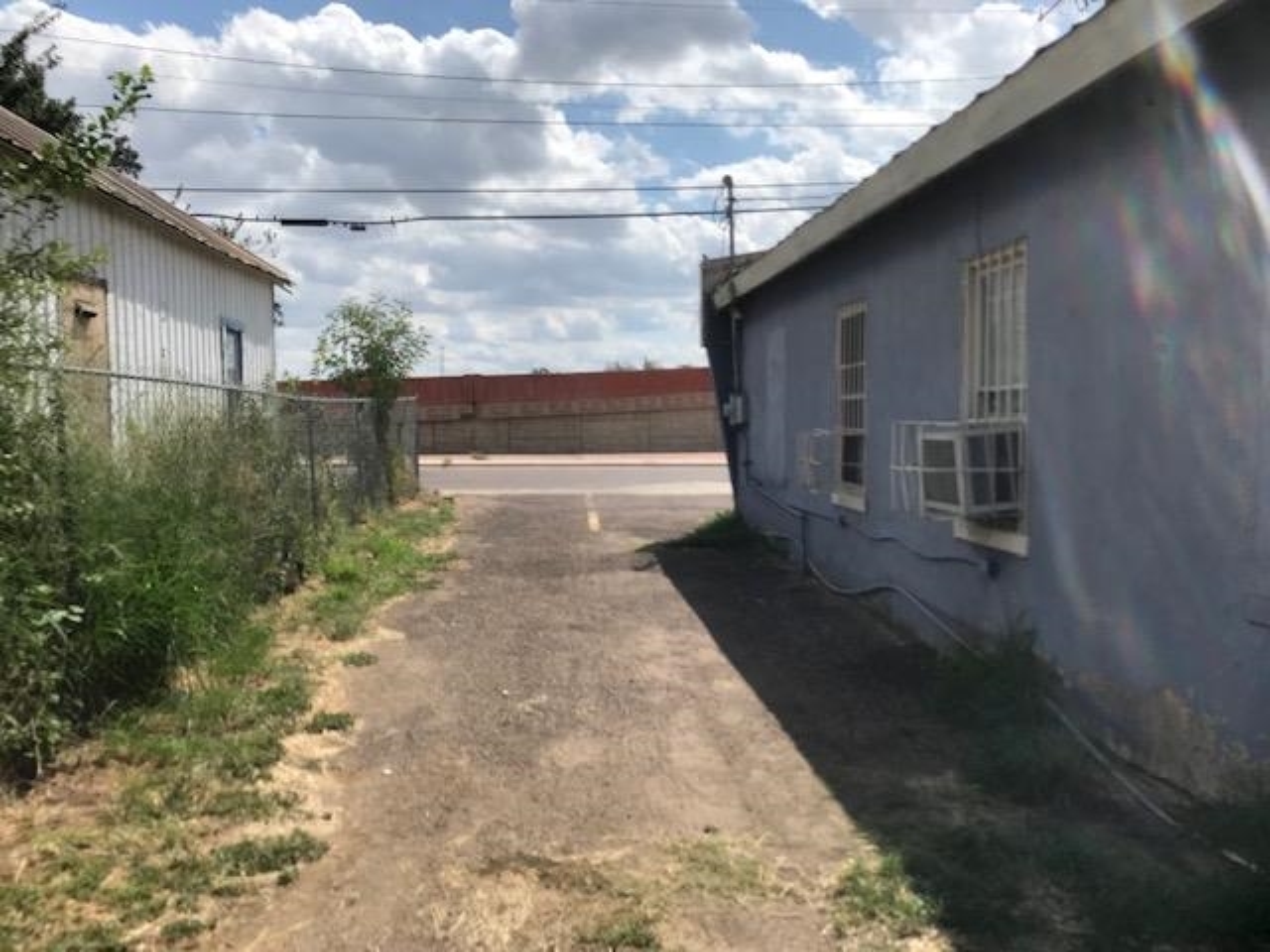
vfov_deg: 49.7
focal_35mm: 28
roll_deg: +1.1
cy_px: 476
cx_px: 635
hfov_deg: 63.4
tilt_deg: -3.6
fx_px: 1027
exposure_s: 1/4167
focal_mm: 3.99
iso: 20
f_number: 1.8
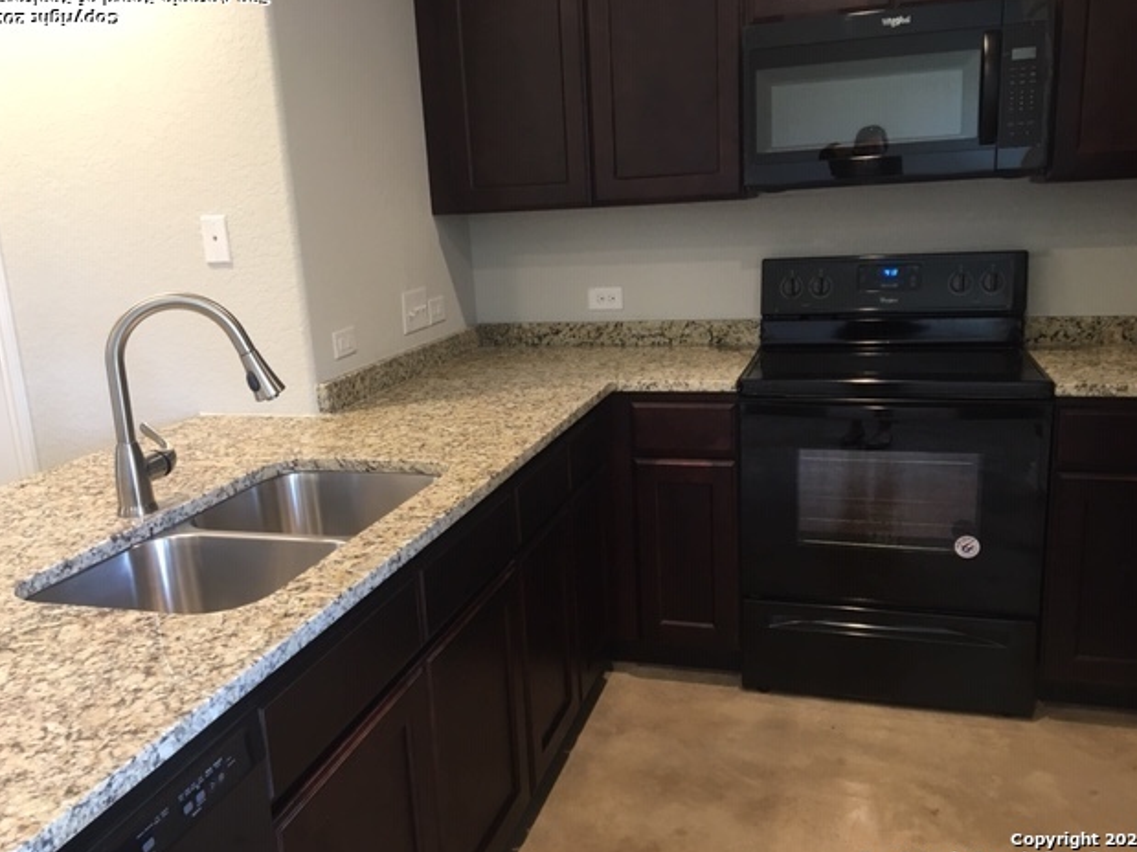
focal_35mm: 30
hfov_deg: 60.0
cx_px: 566
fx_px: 985
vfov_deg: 46.8
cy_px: 430
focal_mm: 4.15
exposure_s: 1/30
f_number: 2.2
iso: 100
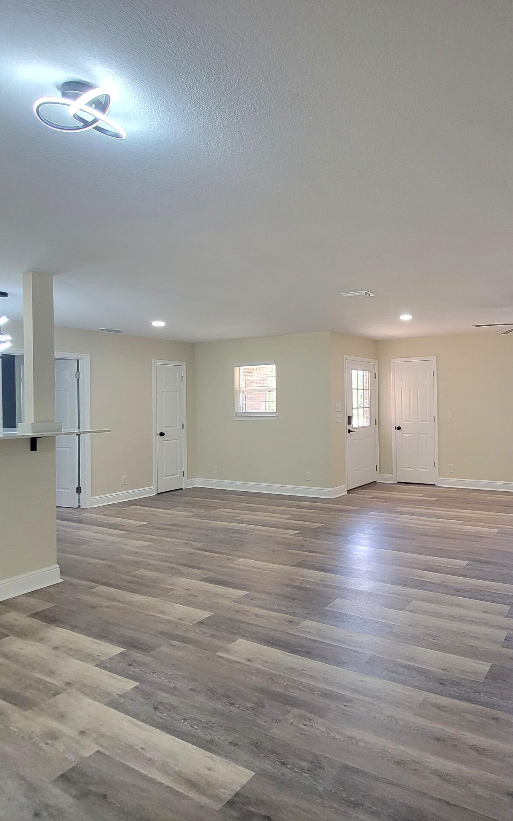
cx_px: 418
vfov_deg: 88.0
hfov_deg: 57.1
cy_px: 397
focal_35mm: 19
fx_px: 425
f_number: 2.2
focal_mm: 2.2
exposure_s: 1/60.2
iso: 160
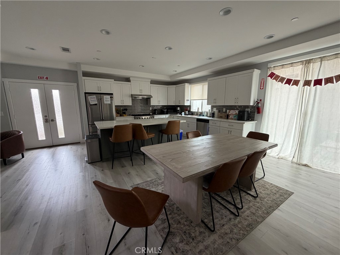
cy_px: 128
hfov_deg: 102.1
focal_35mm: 14
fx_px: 138
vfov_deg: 85.7
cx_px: 170
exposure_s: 1/121
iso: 160
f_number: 2.2
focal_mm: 2.22
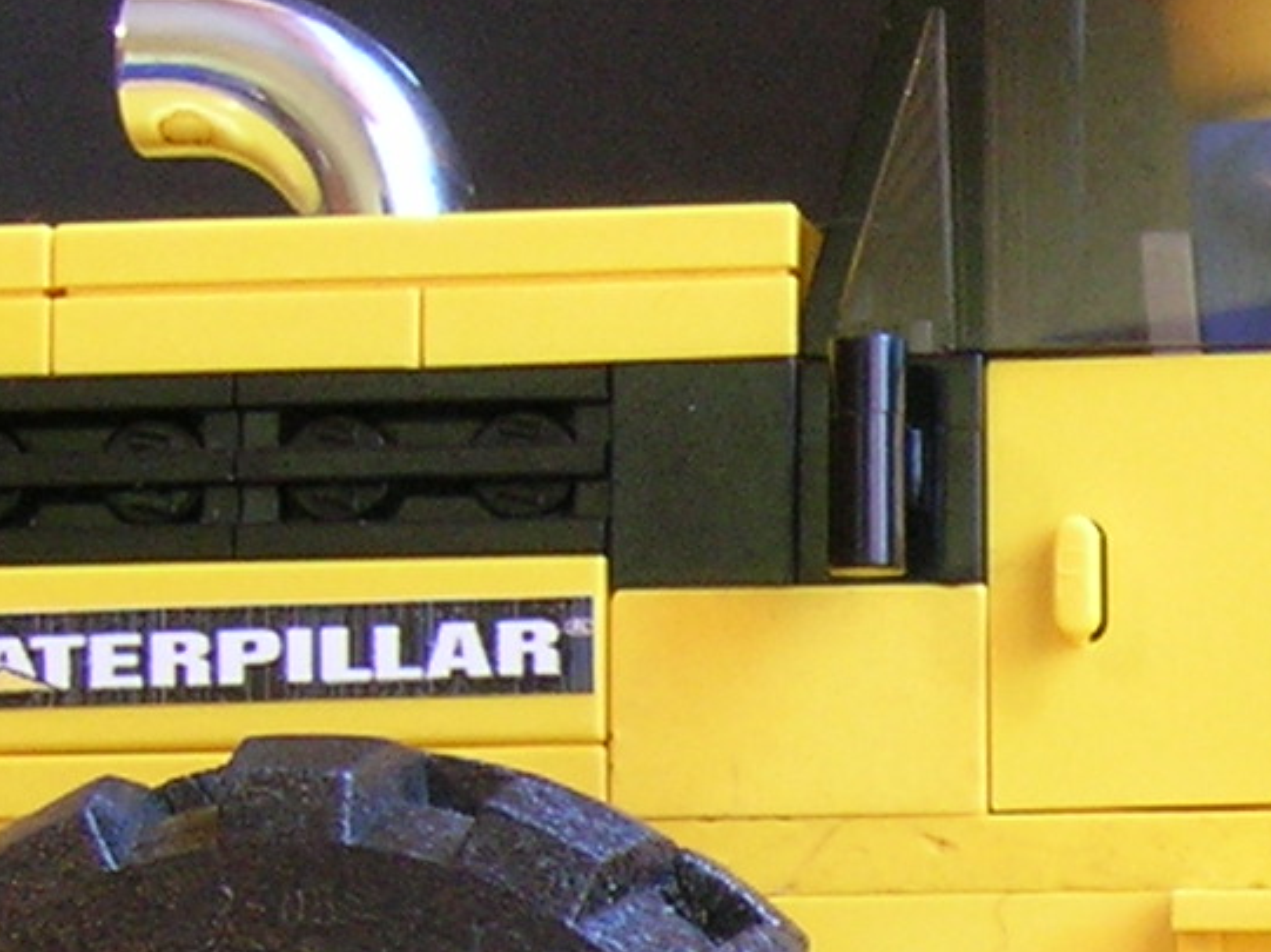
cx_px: 1828
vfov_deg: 8.9
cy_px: 1326
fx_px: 5981
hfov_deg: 11.7
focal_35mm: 163
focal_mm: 5.7
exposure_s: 1/3.8
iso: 102
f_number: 2.9
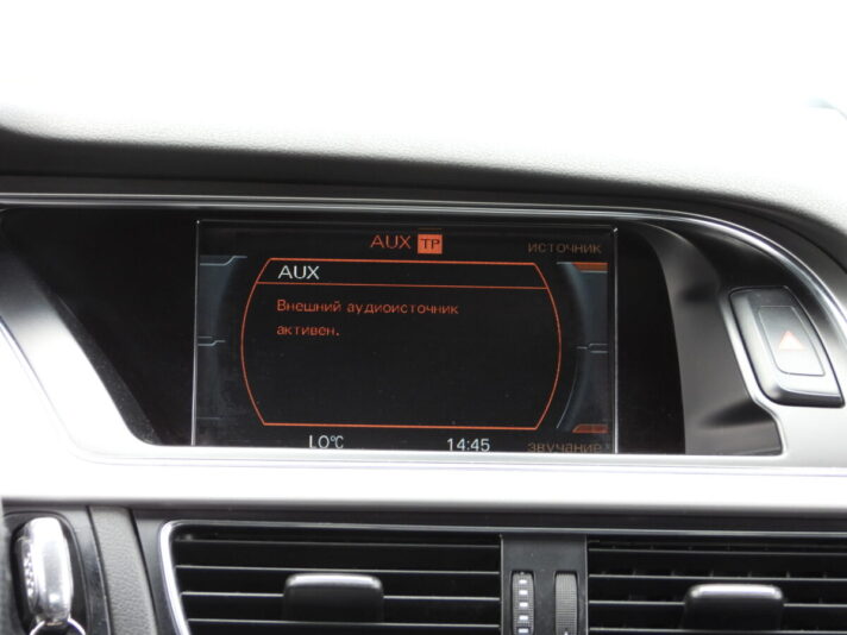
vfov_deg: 12.9
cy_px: 318
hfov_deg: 17.1
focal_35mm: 115
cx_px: 424
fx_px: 2814
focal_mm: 20.7
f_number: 4
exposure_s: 1/60
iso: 220
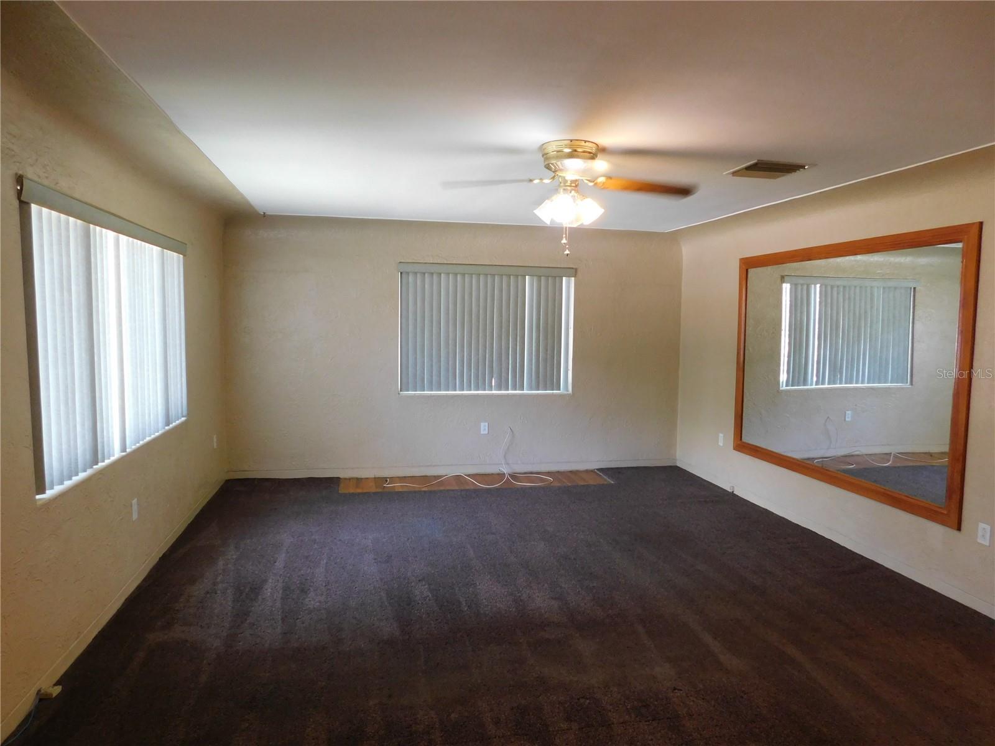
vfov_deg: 58.9
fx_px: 661
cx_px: 498
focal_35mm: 23
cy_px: 373
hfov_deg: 73.9
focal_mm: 4
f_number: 3
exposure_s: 1/30
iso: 250
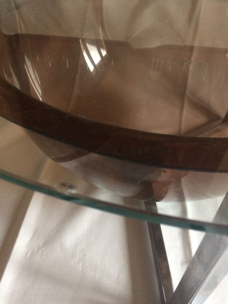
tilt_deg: -44.4
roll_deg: -2.5
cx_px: 114
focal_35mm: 29
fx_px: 255
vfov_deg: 61.7
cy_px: 152
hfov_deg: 48.2
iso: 250
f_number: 2.2
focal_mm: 4.15
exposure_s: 1/25
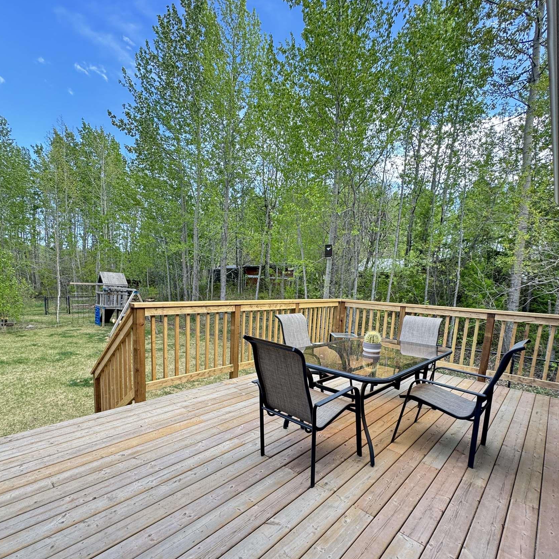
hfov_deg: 84.0
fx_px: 311
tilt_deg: -7.6
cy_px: 329
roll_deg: -2.4
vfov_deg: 83.2
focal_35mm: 17
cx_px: 275
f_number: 2.2
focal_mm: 2.22
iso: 64
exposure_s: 1/99
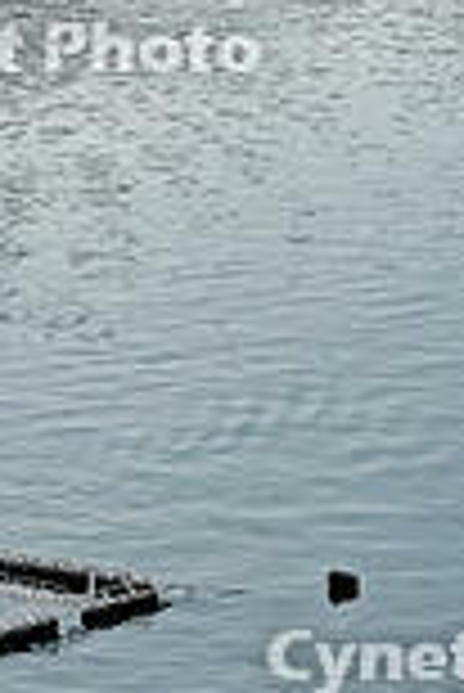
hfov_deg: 5.0
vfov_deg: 7.5
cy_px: 36
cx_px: 63
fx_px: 5266
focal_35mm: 273
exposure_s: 1/400
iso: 800
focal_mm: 70
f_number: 10
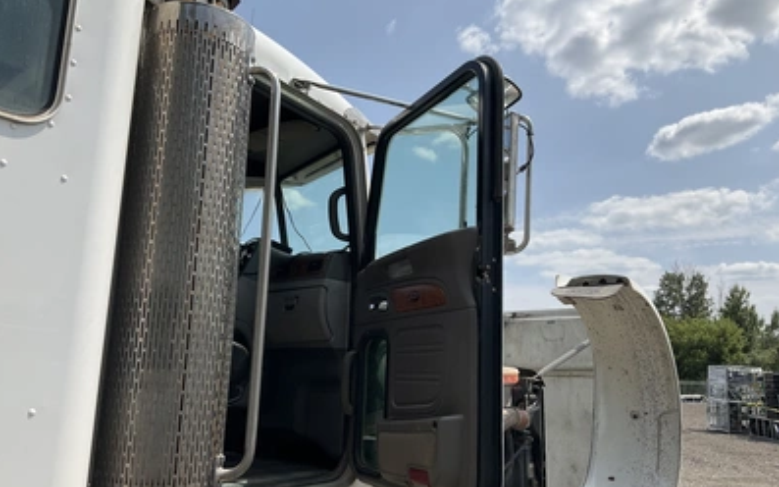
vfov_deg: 40.6
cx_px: 389
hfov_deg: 61.2
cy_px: 261
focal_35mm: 31
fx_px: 658
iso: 25
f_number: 1.8
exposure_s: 1/2538
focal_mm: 3
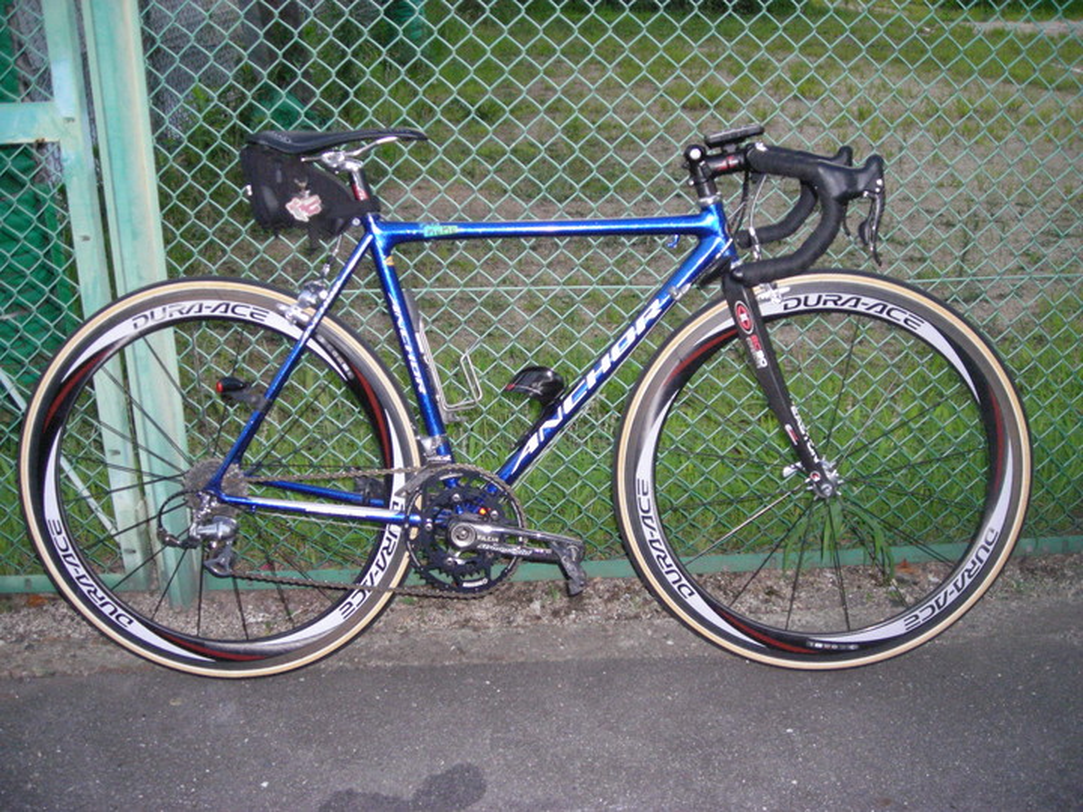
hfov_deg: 49.0
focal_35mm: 38
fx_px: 1189
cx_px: 542
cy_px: 406
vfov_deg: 37.7
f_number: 3.2
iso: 302
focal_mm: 6.3
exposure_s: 1/60
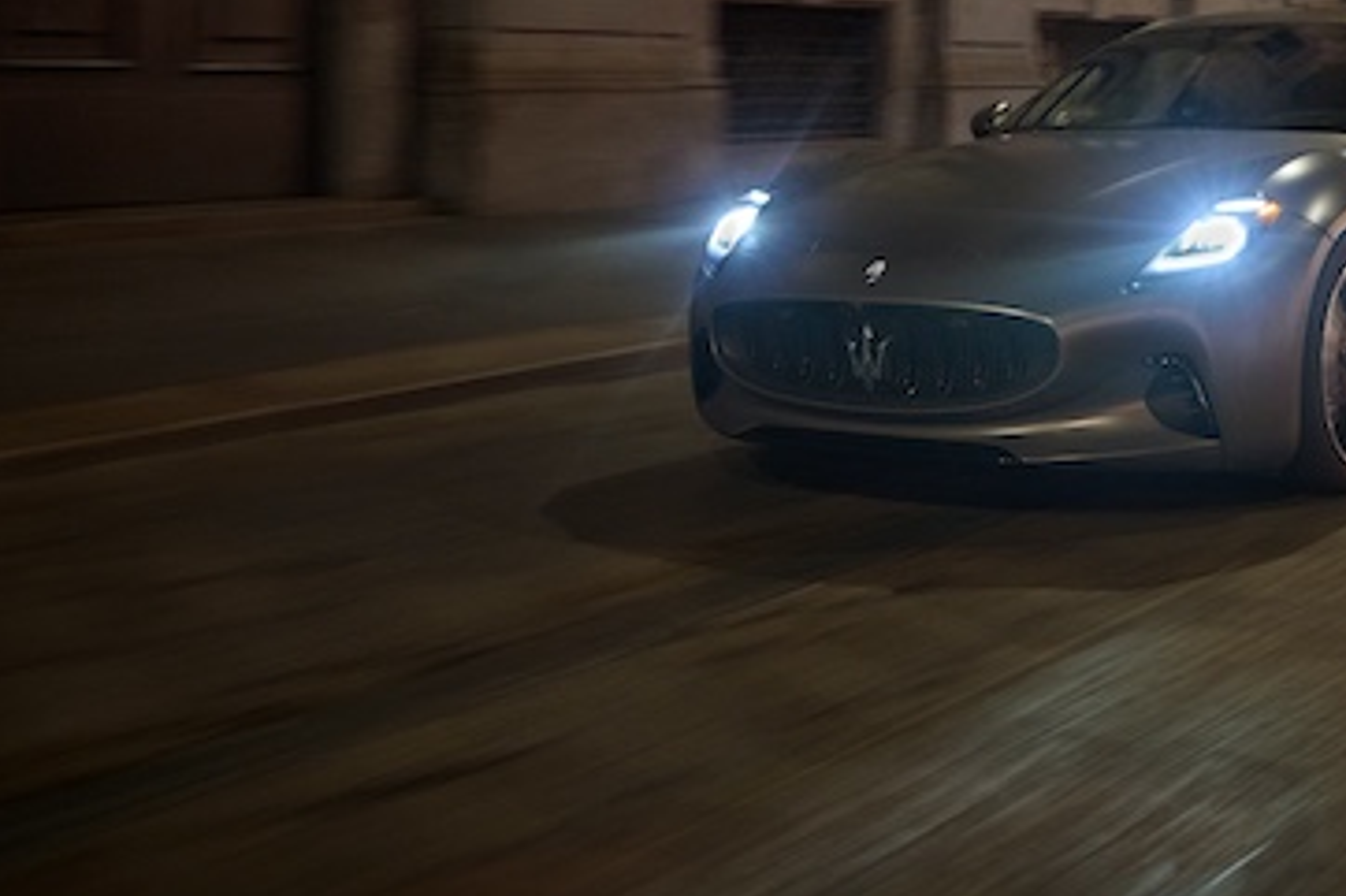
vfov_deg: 23.4
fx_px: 2093
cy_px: 67
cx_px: 1127
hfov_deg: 34.3
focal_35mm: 56
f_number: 4.2
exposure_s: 1/30
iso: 2000
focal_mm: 27
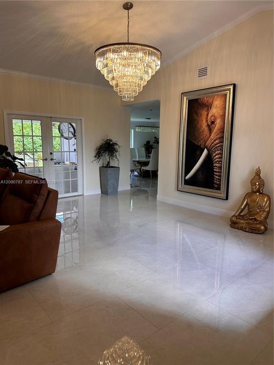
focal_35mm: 24
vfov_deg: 71.6
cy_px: 182
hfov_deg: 56.8
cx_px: 137
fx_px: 253
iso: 80
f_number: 1.78
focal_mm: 6.86
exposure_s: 1/120
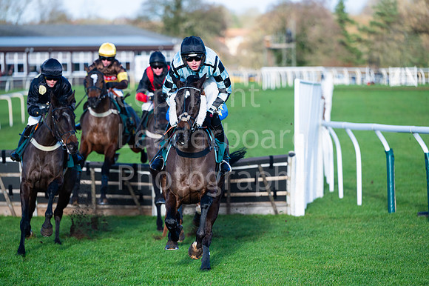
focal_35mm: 175
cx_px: 214
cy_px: 143
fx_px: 2084
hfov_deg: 11.8
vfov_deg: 7.8
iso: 320
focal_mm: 175
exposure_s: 1/3200
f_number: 3.5
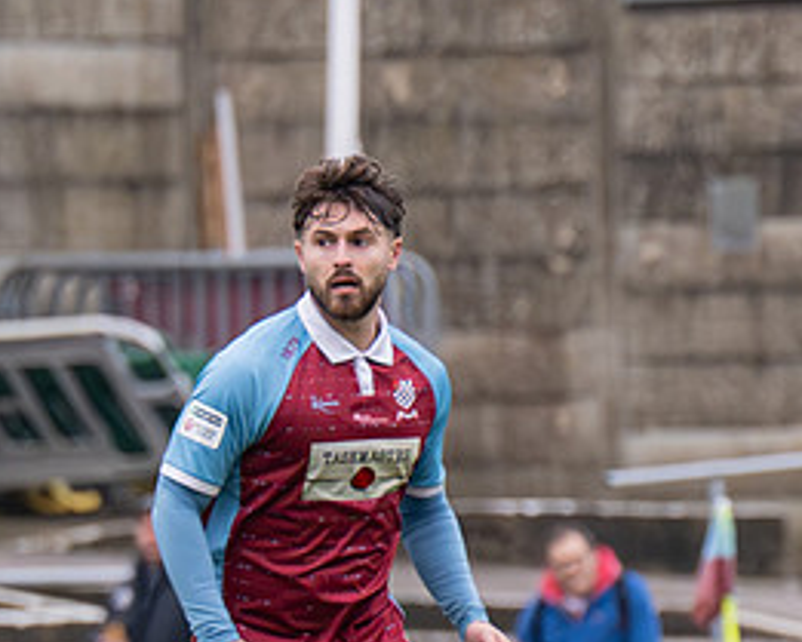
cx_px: 1236
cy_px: 486
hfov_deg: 1.6
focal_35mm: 1186
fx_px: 28162
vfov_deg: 1.3
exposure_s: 1/1000
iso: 1600
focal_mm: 200
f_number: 2.8
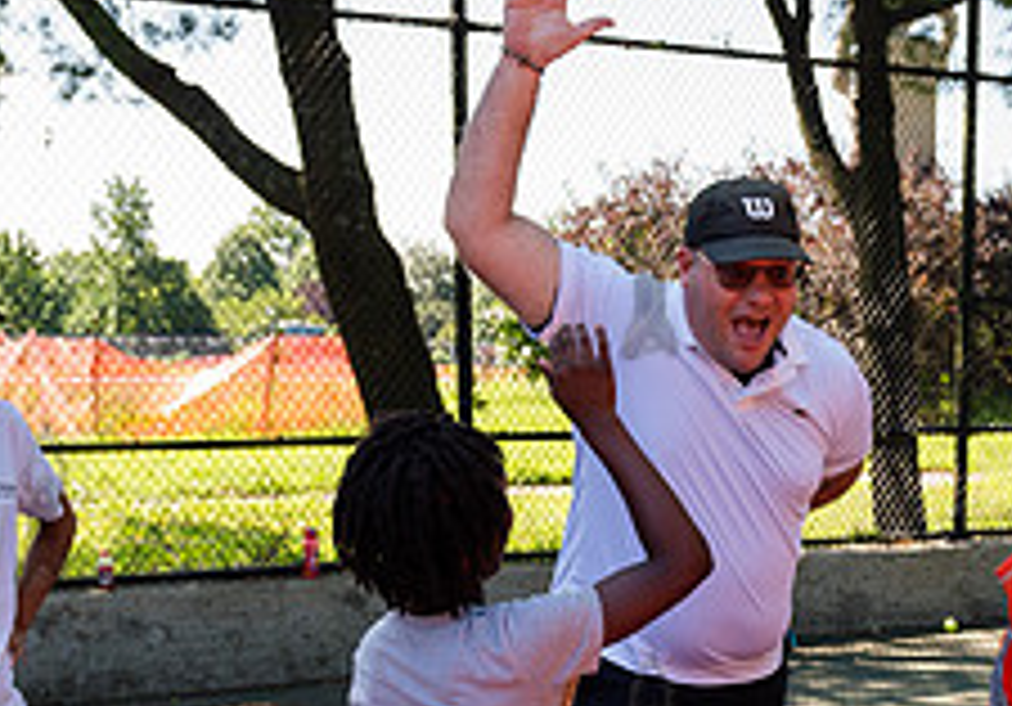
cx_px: 656
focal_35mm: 70
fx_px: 1996
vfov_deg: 19.4
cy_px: 735
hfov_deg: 28.3
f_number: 3.5
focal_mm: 24
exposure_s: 1/320
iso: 200
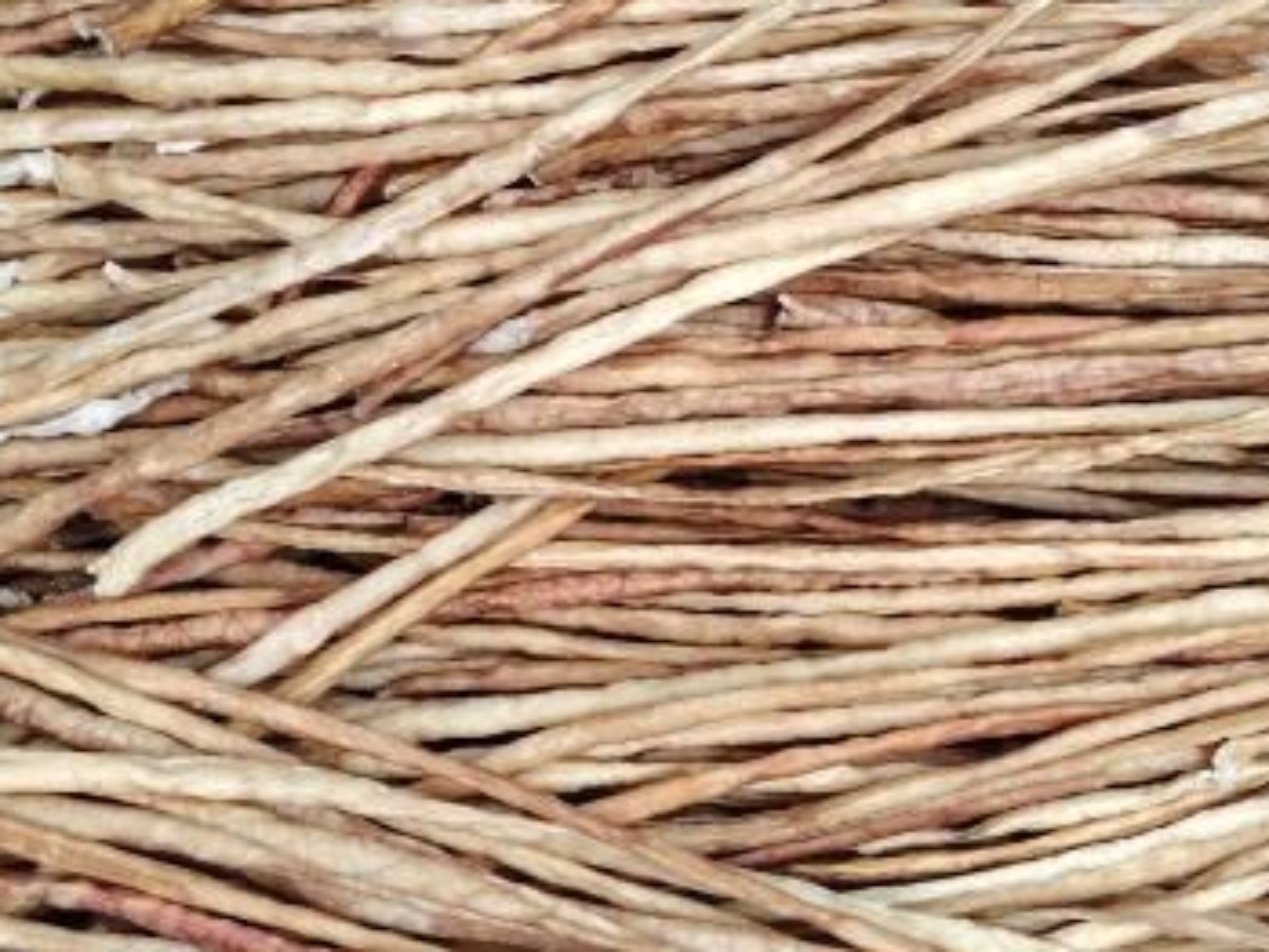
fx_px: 2017
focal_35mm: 55
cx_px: 829
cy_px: 360
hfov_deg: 34.6
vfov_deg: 26.5
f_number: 1.75
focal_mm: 5.25
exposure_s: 1/100
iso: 113
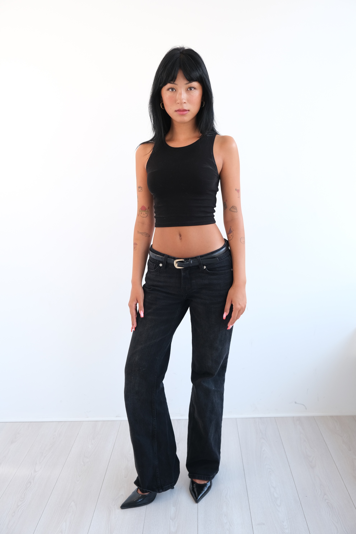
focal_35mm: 35
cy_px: 267
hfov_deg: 37.9
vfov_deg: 54.4
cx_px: 178
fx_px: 519
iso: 500
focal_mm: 23.3
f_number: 4
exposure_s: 1/125
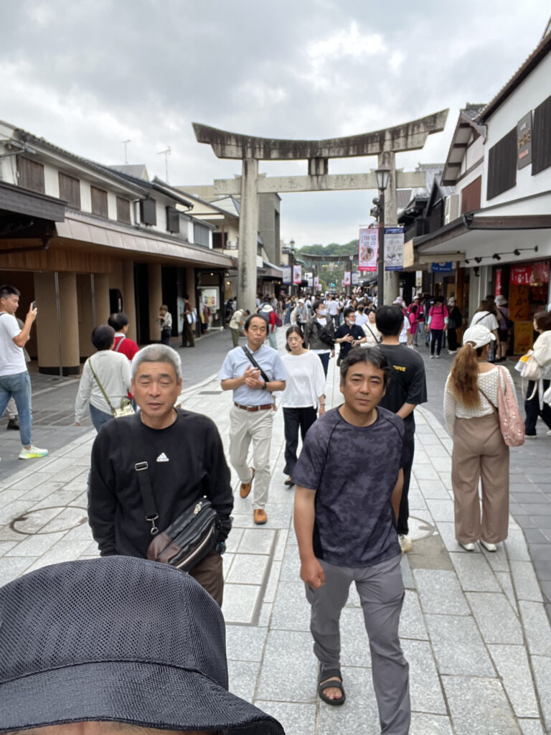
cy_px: 368
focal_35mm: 30
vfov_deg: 60.0
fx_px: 637
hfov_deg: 46.8
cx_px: 276
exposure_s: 1/217
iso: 32
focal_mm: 2.71
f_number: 2.2
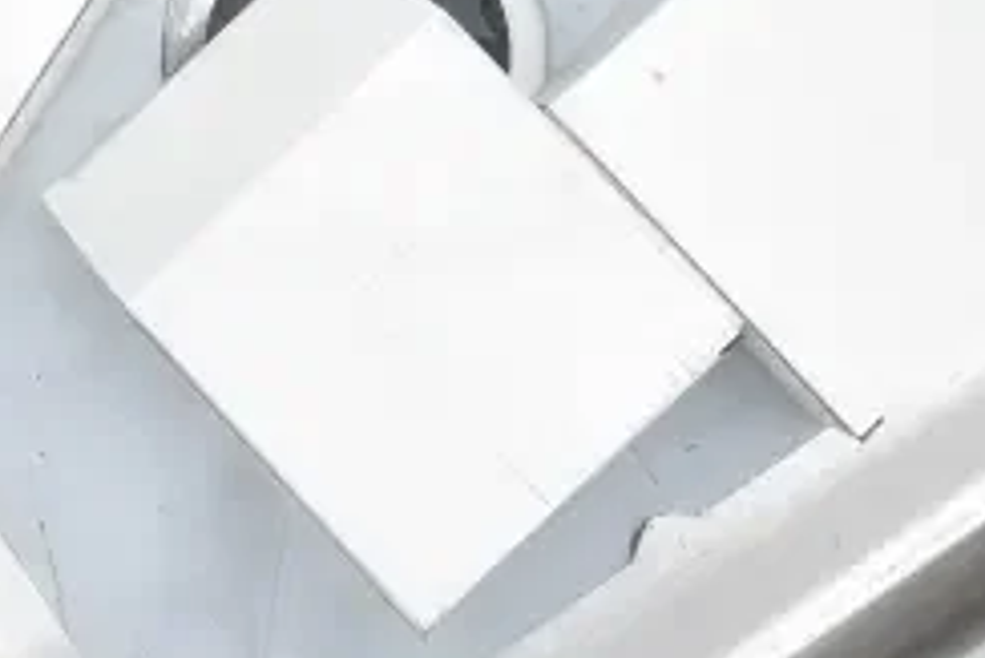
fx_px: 2464
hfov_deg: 22.2
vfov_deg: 14.9
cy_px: -50
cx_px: 129
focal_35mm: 90
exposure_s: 1/400
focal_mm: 24
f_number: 10
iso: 1600
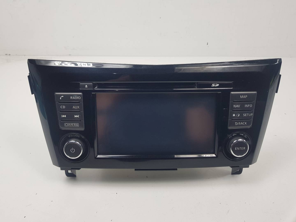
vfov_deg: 53.1
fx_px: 222
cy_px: 111
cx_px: 148
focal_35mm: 26
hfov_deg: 67.3
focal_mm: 4.2
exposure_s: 1/282
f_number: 1.7
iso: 40
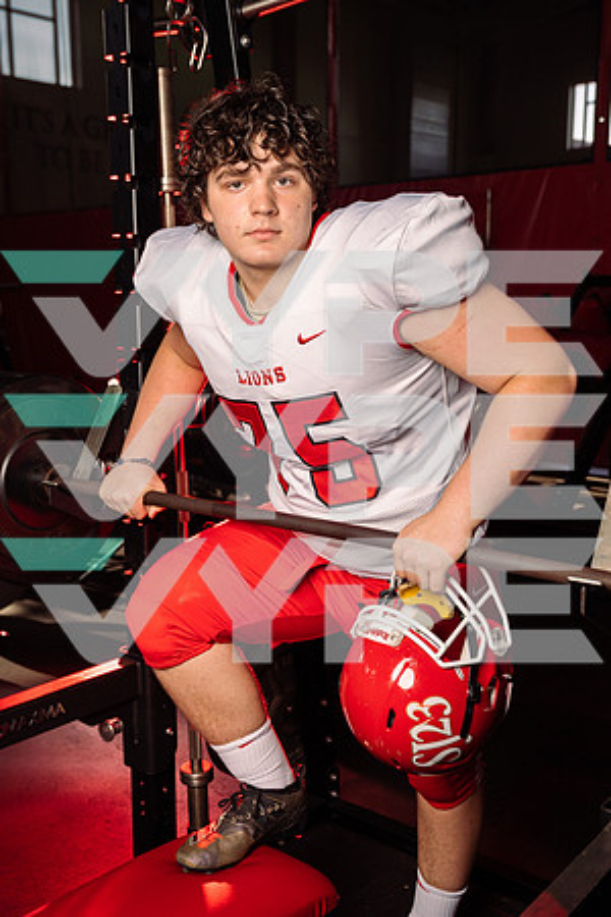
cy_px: 458
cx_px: 306
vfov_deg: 46.4
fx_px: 1069
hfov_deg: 31.9
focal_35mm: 42
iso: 200
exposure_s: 1/250
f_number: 5
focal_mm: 42
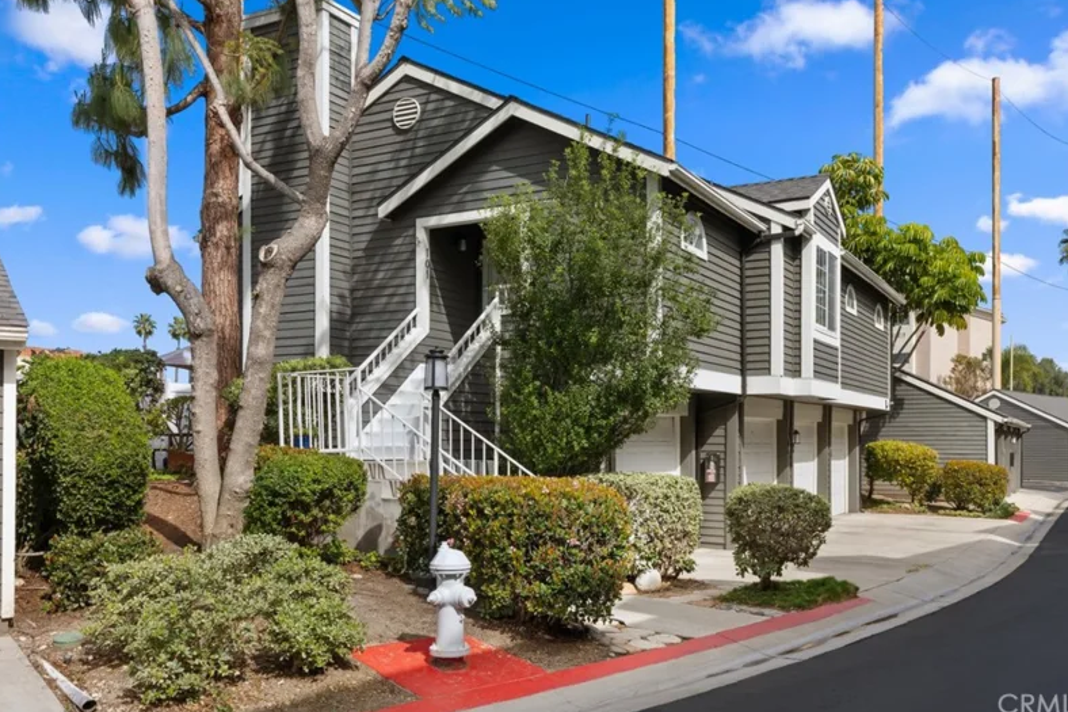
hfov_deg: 58.7
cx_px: 558
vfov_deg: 41.1
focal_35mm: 32
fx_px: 949
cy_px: 340
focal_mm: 30
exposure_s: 1/200
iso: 640
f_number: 9
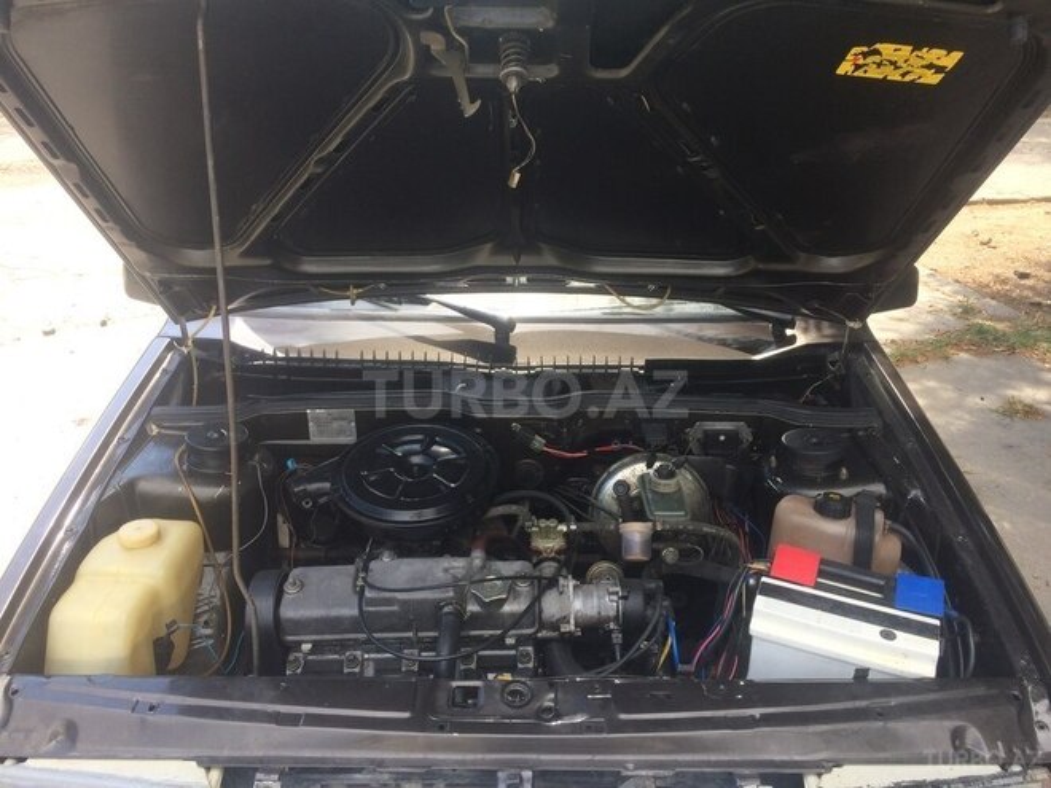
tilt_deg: -25.0
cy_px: 394
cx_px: 526
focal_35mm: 29
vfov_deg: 48.2
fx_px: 880
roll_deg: +1.3
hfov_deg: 61.7
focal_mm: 4.15
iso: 32
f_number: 2.2
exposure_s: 1/334
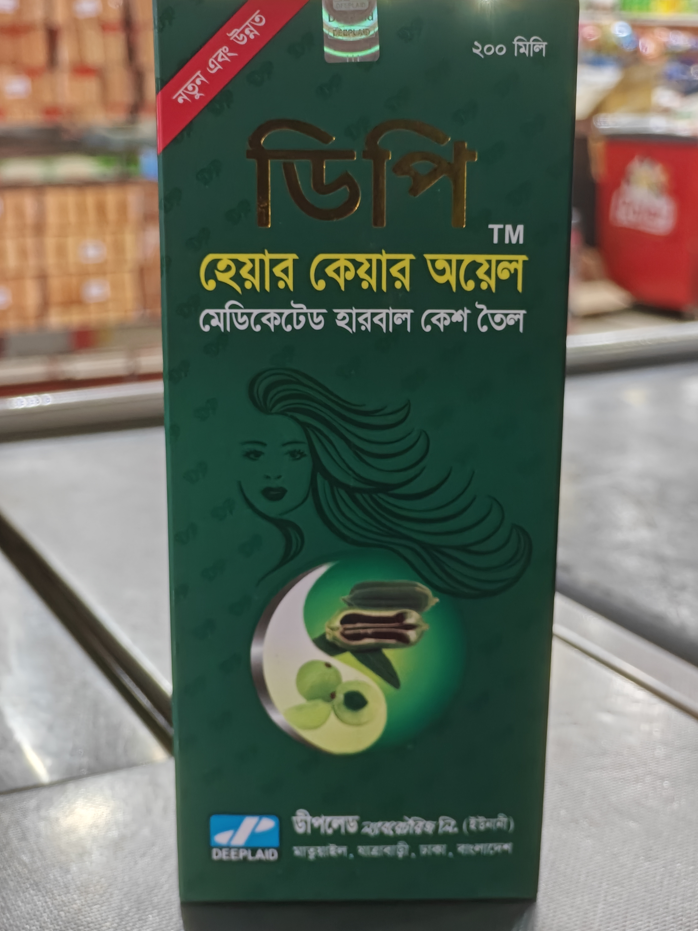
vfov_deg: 38.9
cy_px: 456
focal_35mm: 49
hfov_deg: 29.7
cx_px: 357
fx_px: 1317
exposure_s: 1/50
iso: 250
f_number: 4.5
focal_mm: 7.08
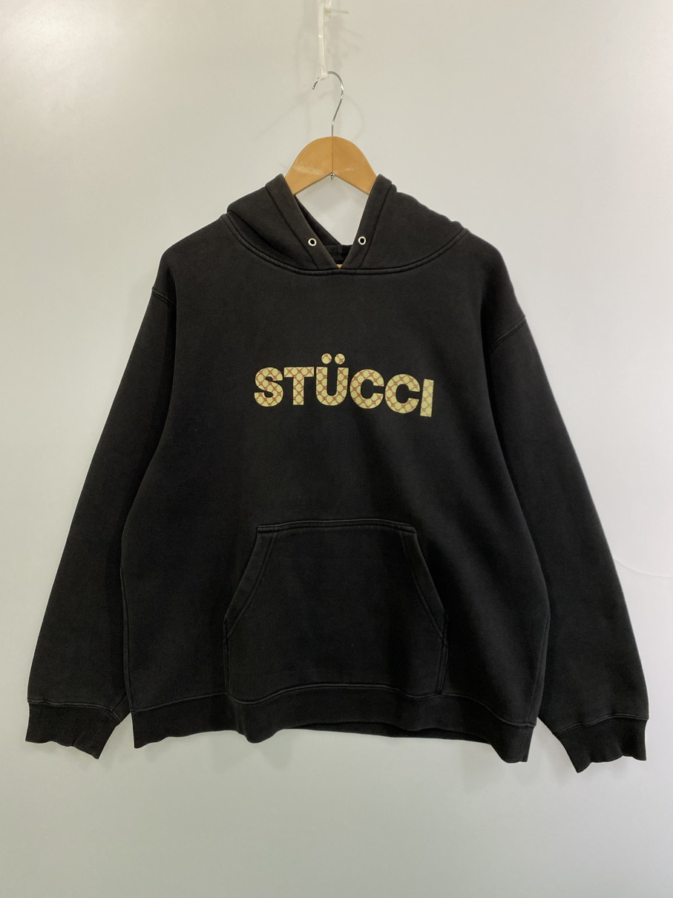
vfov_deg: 67.3
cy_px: 449
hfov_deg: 53.0
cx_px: 336
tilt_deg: -21.8
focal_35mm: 26
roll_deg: +1.1
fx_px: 674
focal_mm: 4.25
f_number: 1.8
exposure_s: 1/100
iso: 125
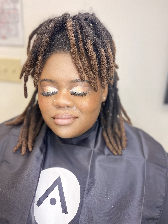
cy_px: 112
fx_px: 168
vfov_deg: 67.3
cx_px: 84
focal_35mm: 26
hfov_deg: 53.1
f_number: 1.6
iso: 320
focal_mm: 5.1
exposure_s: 1/60
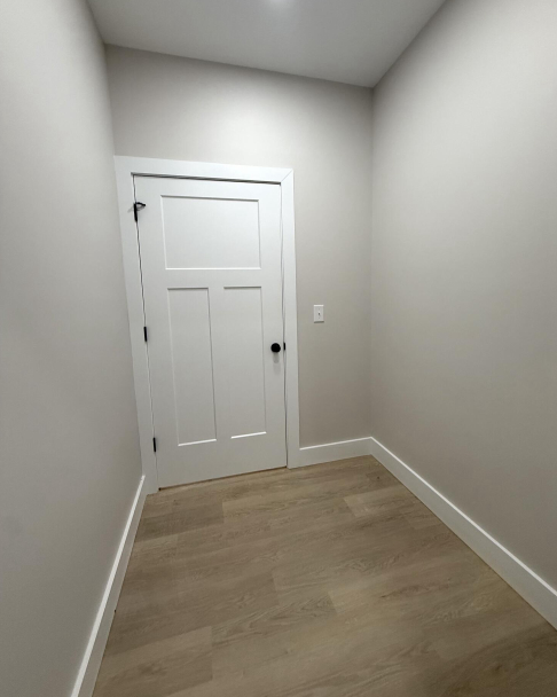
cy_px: 330
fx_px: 309
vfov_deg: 96.7
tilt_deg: -7.3
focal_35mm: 15
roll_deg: +2.0
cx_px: 283
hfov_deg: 84.0
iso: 200
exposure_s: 1/120
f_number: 2.2
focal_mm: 2.22
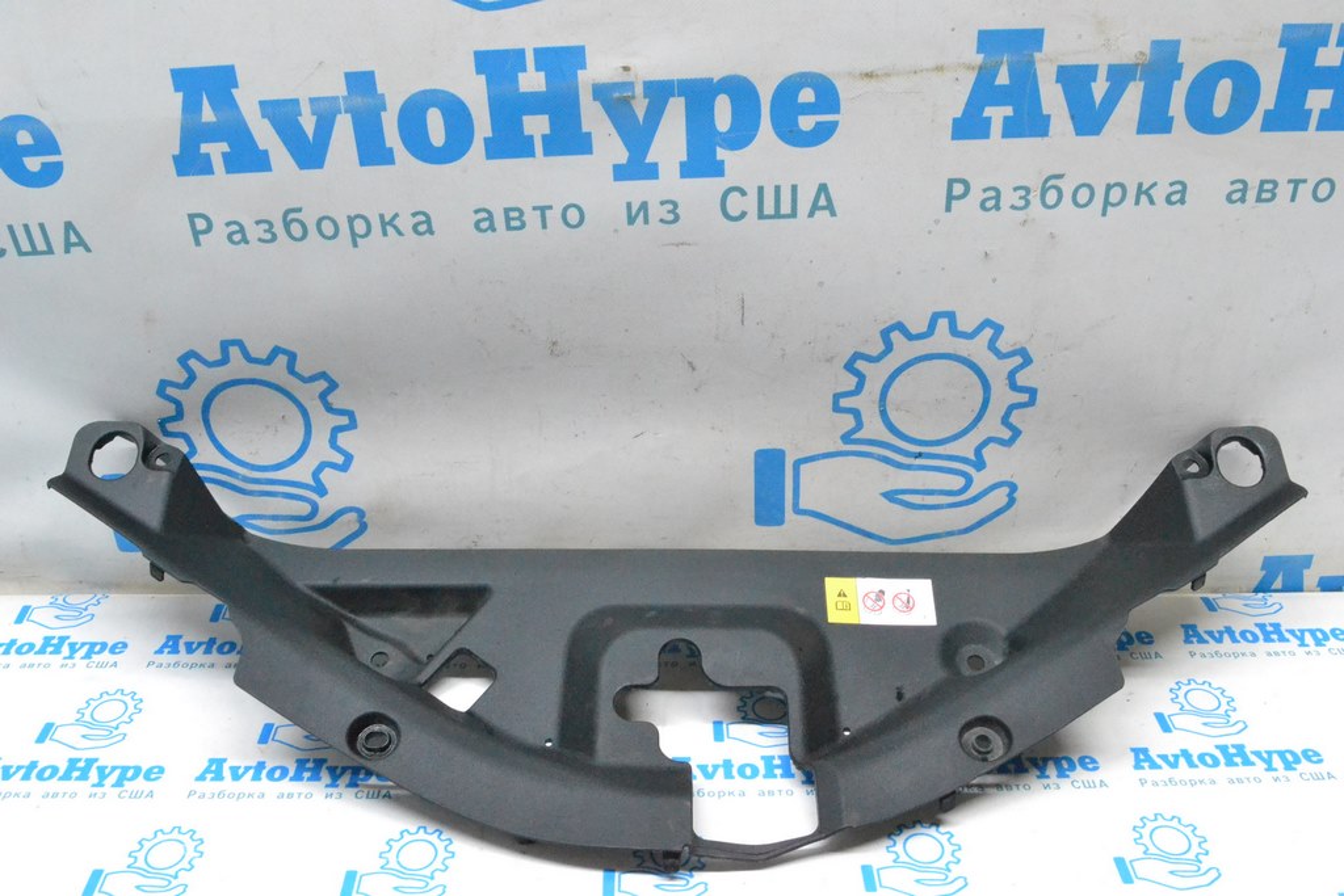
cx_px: 672
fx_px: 1232
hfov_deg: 57.2
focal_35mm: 33
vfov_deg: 40.0
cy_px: 448
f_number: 11
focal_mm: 22
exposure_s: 1/100
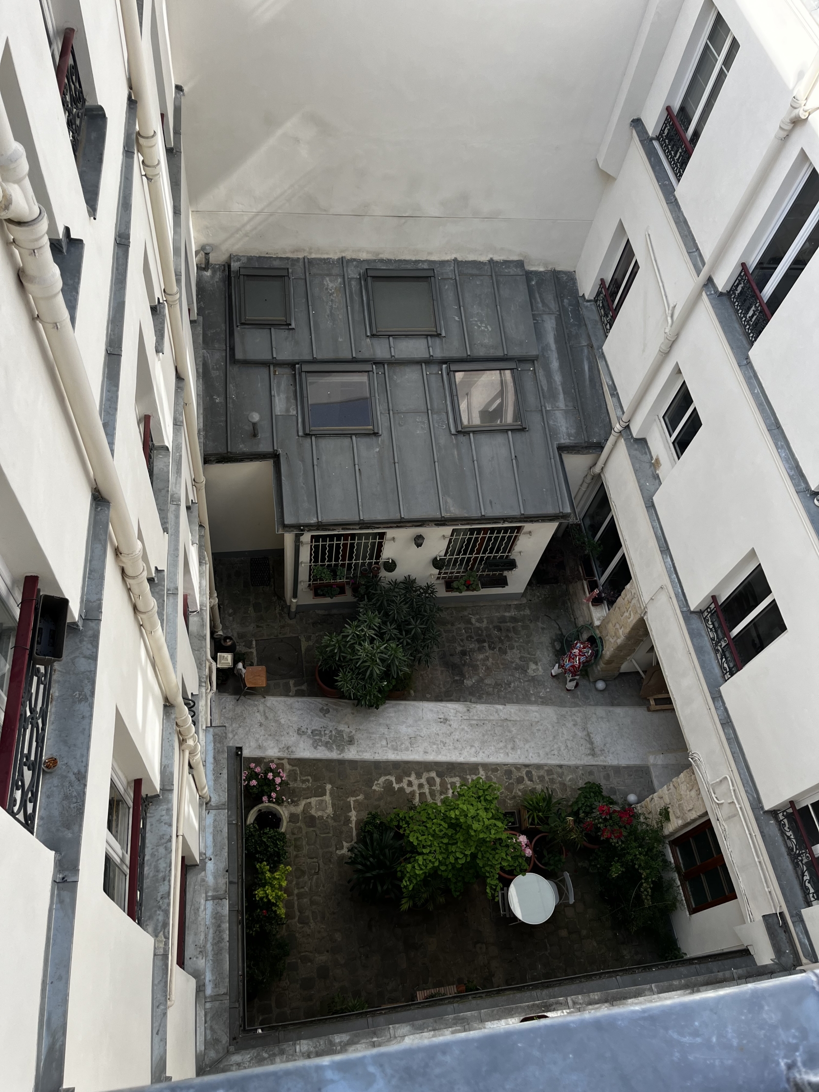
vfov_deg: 67.3
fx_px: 820
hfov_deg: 53.1
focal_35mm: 26
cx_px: 410
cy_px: 546
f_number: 1.6
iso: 50
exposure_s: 1/1163
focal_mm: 5.1
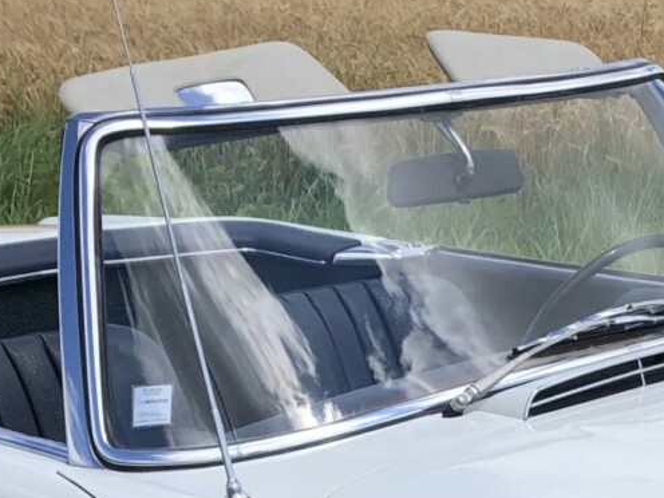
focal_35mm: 113
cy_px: 728
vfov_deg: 12.5
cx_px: 590
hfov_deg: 17.2
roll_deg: -0.7
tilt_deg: -19.7
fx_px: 2168
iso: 25
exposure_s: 1/2404
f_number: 1.8
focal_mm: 3.99
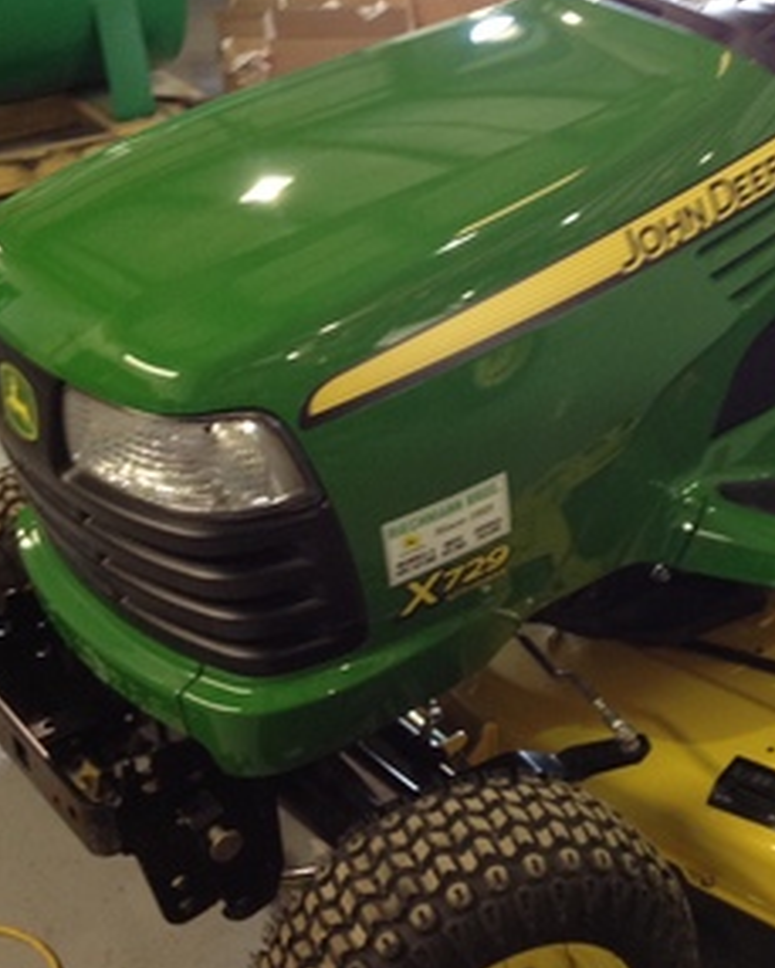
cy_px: 440
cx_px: 724
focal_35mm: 65
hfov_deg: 22.8
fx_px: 1863
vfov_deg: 29.1
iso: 100
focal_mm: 4.28
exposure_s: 1/20
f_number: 2.4
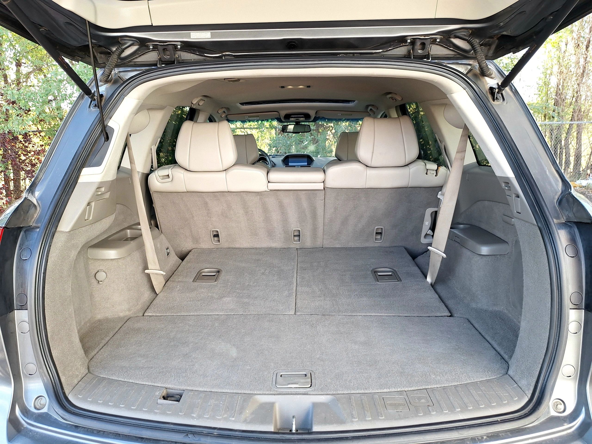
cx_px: 296
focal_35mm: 23
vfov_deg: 58.9
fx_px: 393
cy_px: 222
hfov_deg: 73.9
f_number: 1.8
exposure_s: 1/143
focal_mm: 5.54
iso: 40
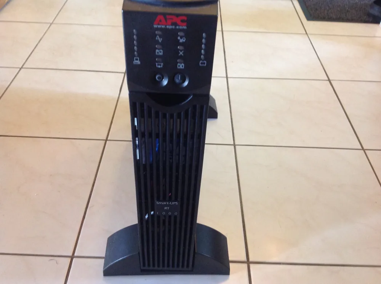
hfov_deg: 52.7
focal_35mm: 35
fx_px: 384
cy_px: 142
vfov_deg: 40.6
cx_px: 190
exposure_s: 1/15
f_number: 2.4
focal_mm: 4.28
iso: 320
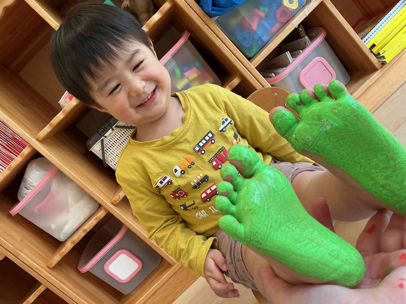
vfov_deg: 48.2
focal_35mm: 29
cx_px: 203
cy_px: 152
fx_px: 340
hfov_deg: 61.7
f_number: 1.8
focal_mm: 3
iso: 32
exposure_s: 1/120
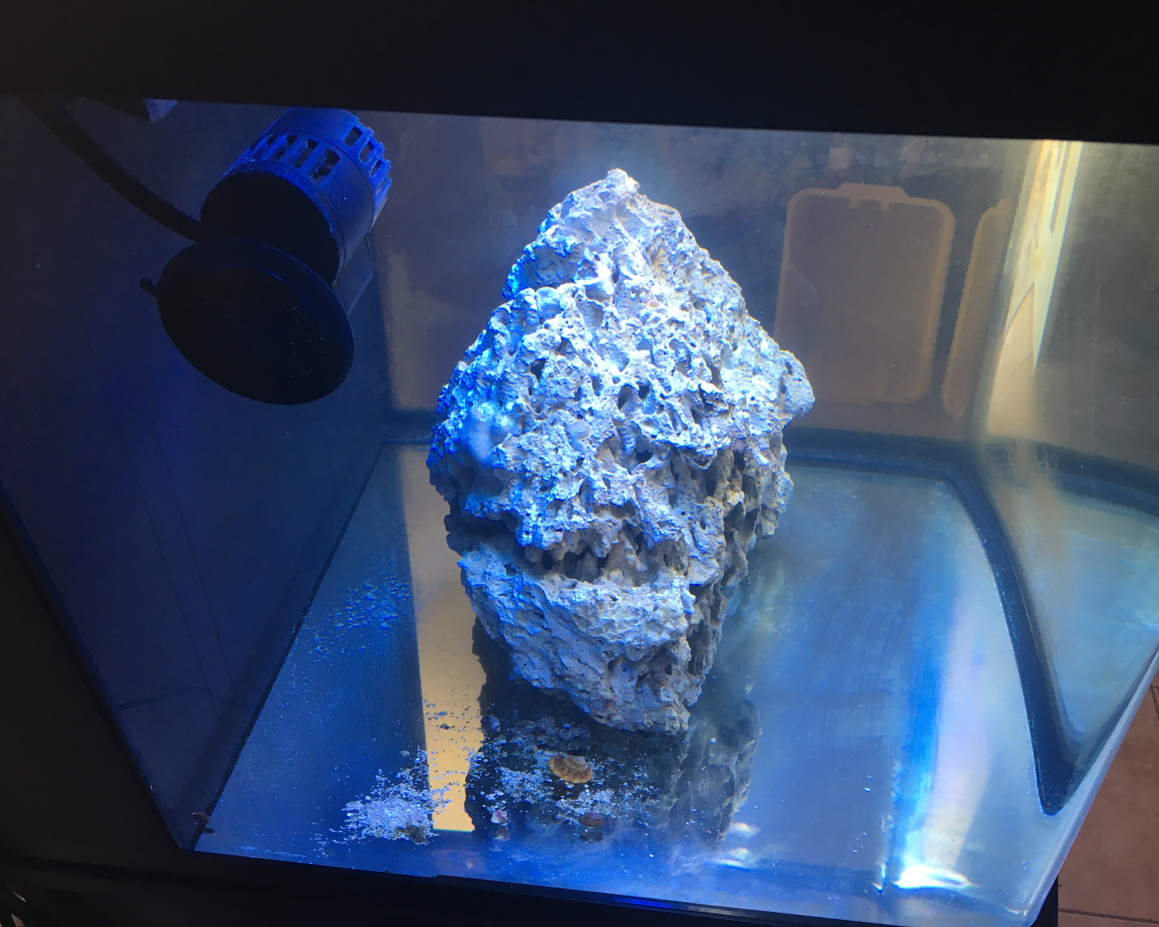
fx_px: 1063
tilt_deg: -41.3
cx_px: 627
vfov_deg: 47.1
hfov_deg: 57.1
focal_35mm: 31
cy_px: 466
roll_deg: +0.8
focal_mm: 4.15
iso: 50
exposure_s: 1/30
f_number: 2.2
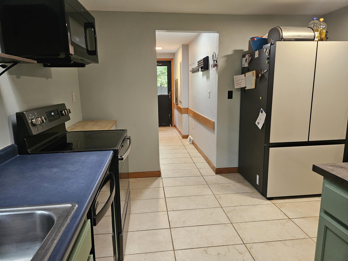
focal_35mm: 23
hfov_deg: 73.9
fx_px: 231
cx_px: 174
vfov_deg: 58.9
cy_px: 130
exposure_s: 1/120
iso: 640
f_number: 1.8
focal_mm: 5.4
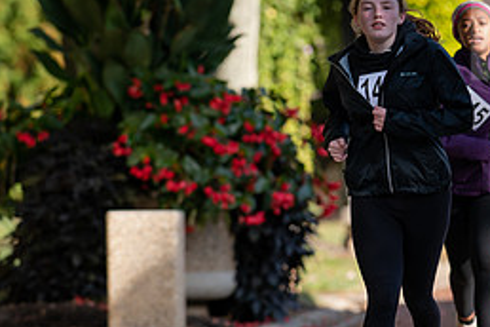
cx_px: 414
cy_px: 151
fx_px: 9173
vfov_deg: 2.0
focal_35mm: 674
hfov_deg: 3.1
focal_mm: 300
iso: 200
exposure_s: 1/500
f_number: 4.5
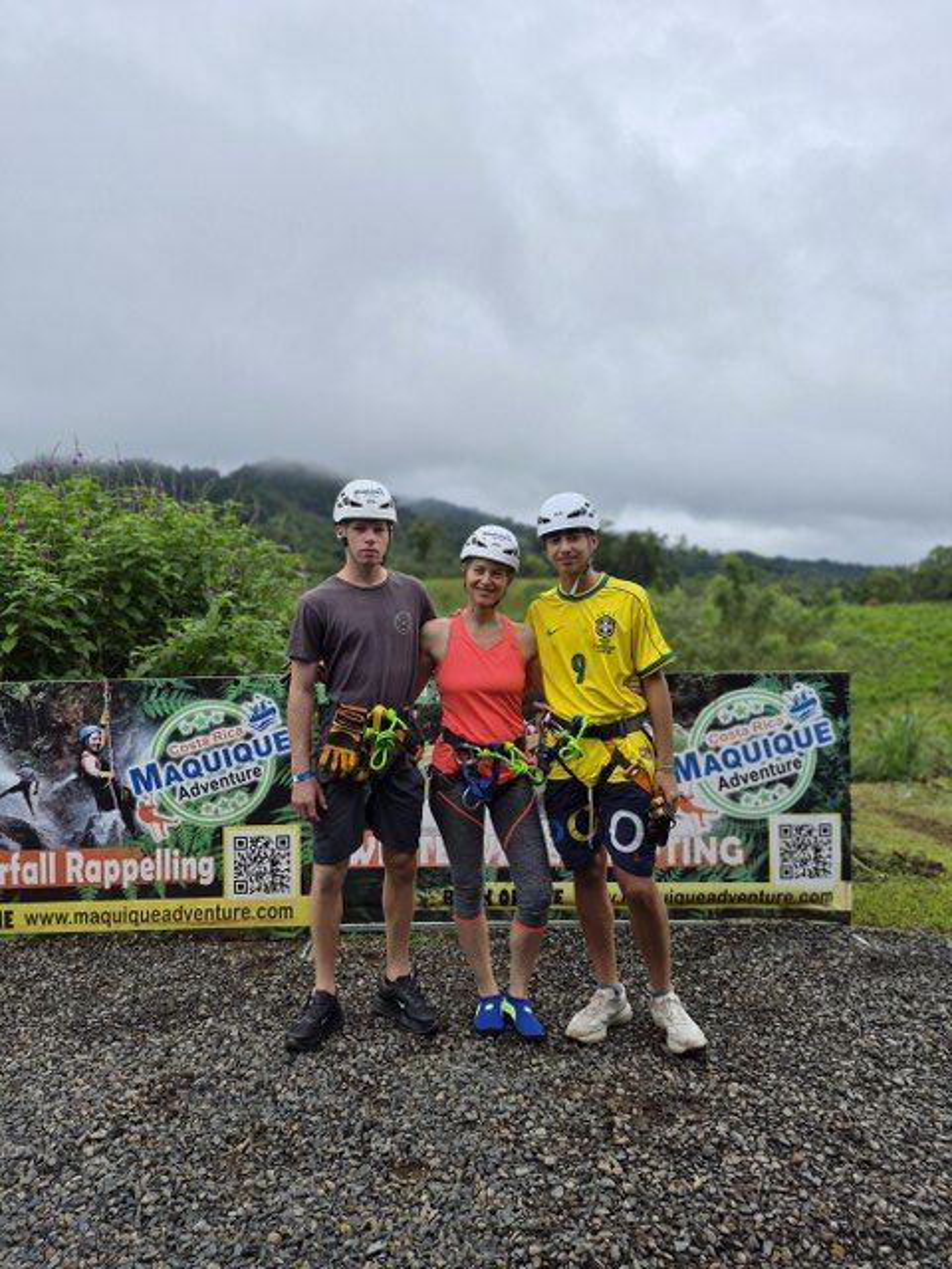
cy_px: 634
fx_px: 843
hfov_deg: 58.9
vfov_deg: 73.9
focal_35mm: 23
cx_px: 476
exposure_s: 1/2232
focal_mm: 5.4
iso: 80
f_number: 1.8
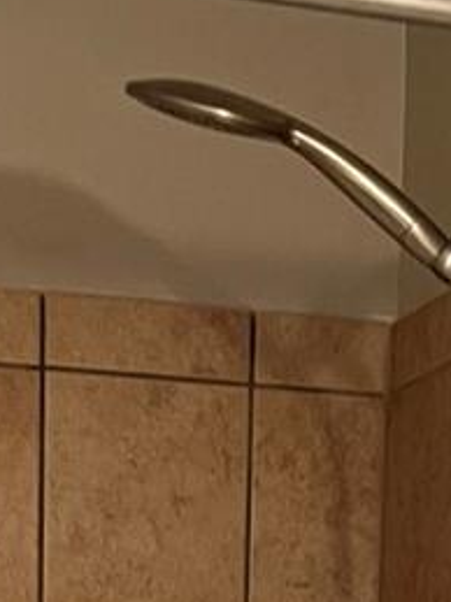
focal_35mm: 154
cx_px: 193
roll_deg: -3.1
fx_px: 2677
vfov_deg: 10.8
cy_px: 1488
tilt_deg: -11.8
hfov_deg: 9.6
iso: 125
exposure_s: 1/60
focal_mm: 5.7
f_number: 1.5
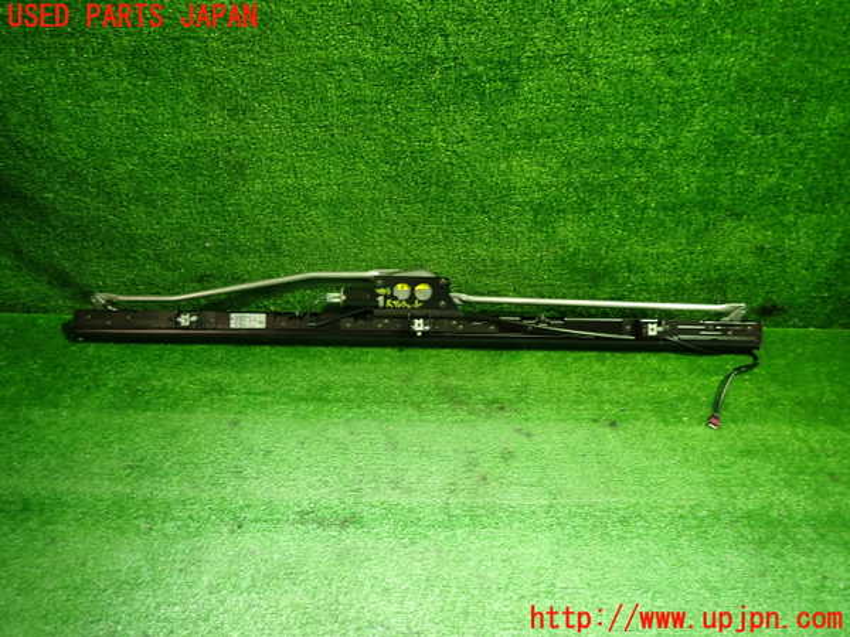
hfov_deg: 69.4
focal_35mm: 25
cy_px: 318
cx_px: 425
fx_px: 614
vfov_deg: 54.9
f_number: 2
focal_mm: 4.5
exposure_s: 1/30
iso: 200
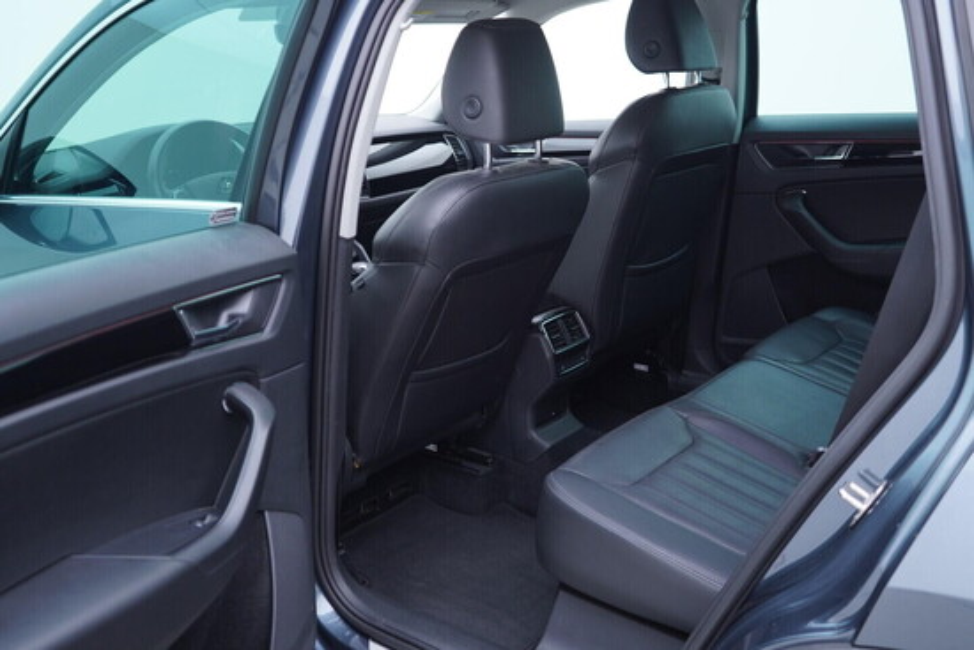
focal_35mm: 36
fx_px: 974
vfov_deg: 36.9
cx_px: 487
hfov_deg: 53.1
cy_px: 325
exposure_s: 1/40
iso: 200
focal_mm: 24
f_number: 2.8
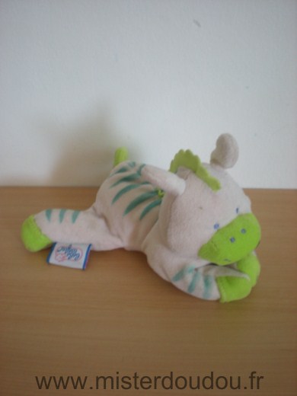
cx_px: 148
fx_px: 435
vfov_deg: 49.0
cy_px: 198
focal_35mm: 38
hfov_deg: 37.7
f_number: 3.1
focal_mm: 6.3
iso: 200
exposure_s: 1/23.2
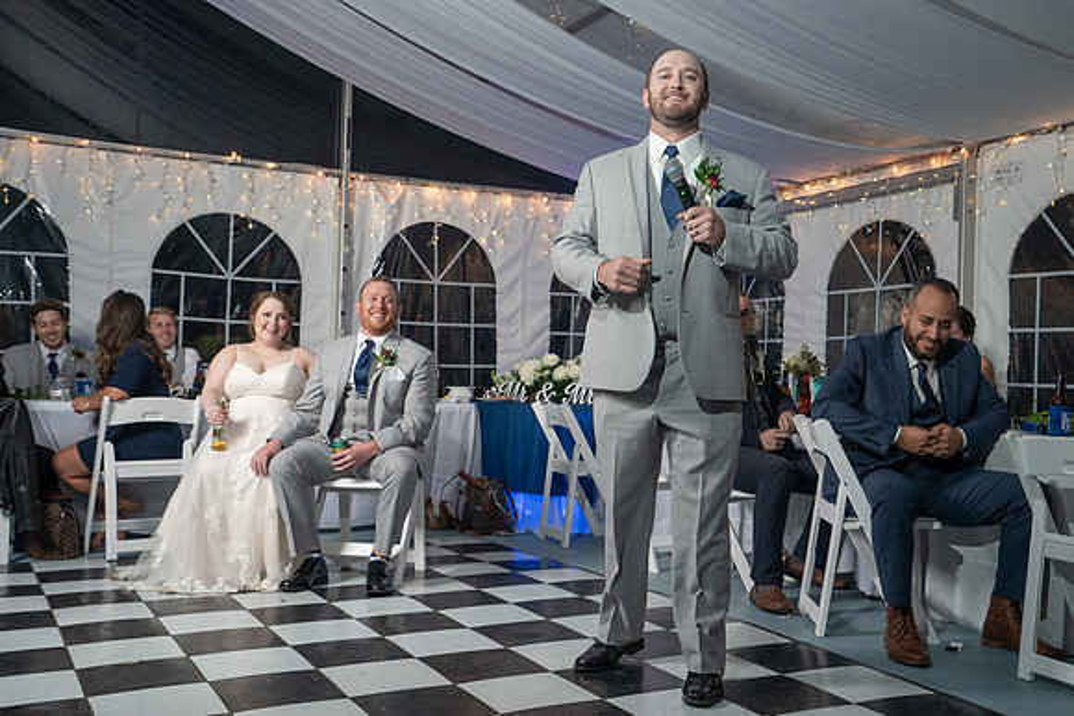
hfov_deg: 50.2
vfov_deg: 34.7
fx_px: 1146
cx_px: 568
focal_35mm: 38
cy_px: 363
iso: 2000
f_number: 5.6
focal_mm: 35
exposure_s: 1/250
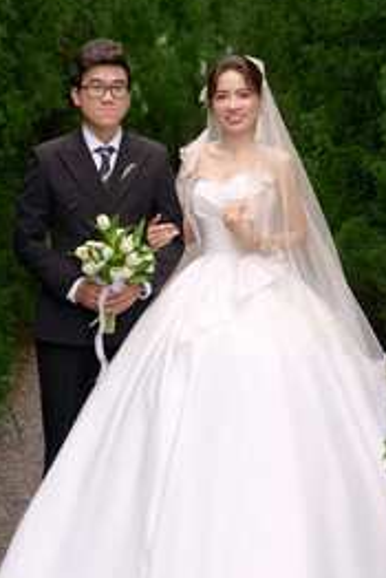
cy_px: 165
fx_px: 1637
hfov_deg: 13.4
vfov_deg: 19.9
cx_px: 180
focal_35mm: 102
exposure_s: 1/500
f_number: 3.2
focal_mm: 53.5
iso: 160
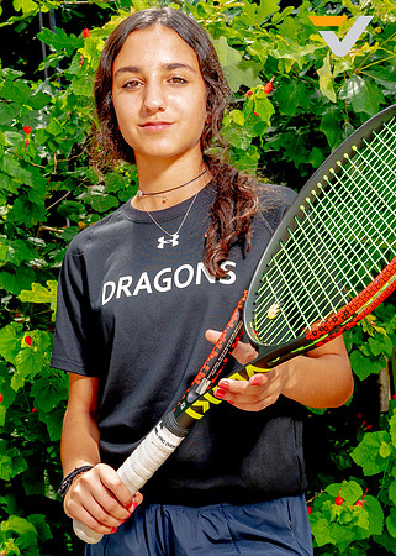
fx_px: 932
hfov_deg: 23.9
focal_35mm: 59
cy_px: 285
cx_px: 244
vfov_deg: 33.2
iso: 400
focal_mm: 38
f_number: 11
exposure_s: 1/125
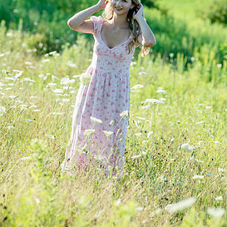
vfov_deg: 10.4
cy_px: 72
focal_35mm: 168
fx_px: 1246
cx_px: 120
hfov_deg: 10.4
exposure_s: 1/500
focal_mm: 120
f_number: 4
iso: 160
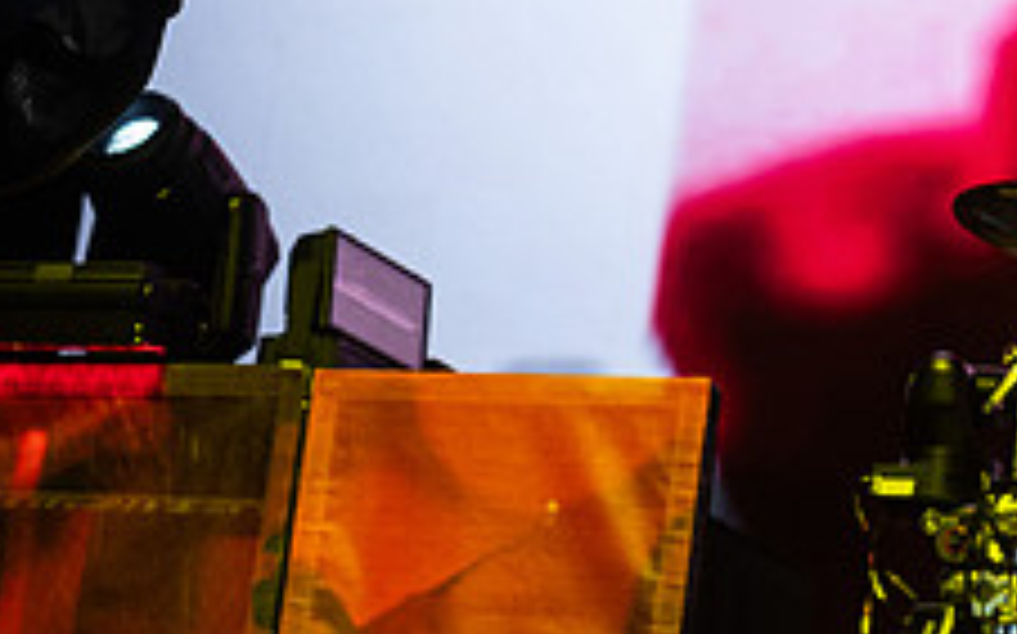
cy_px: -73
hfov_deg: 11.5
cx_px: 463
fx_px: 5070
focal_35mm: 183
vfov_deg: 7.1
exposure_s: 1/640
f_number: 4
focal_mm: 62
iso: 1600
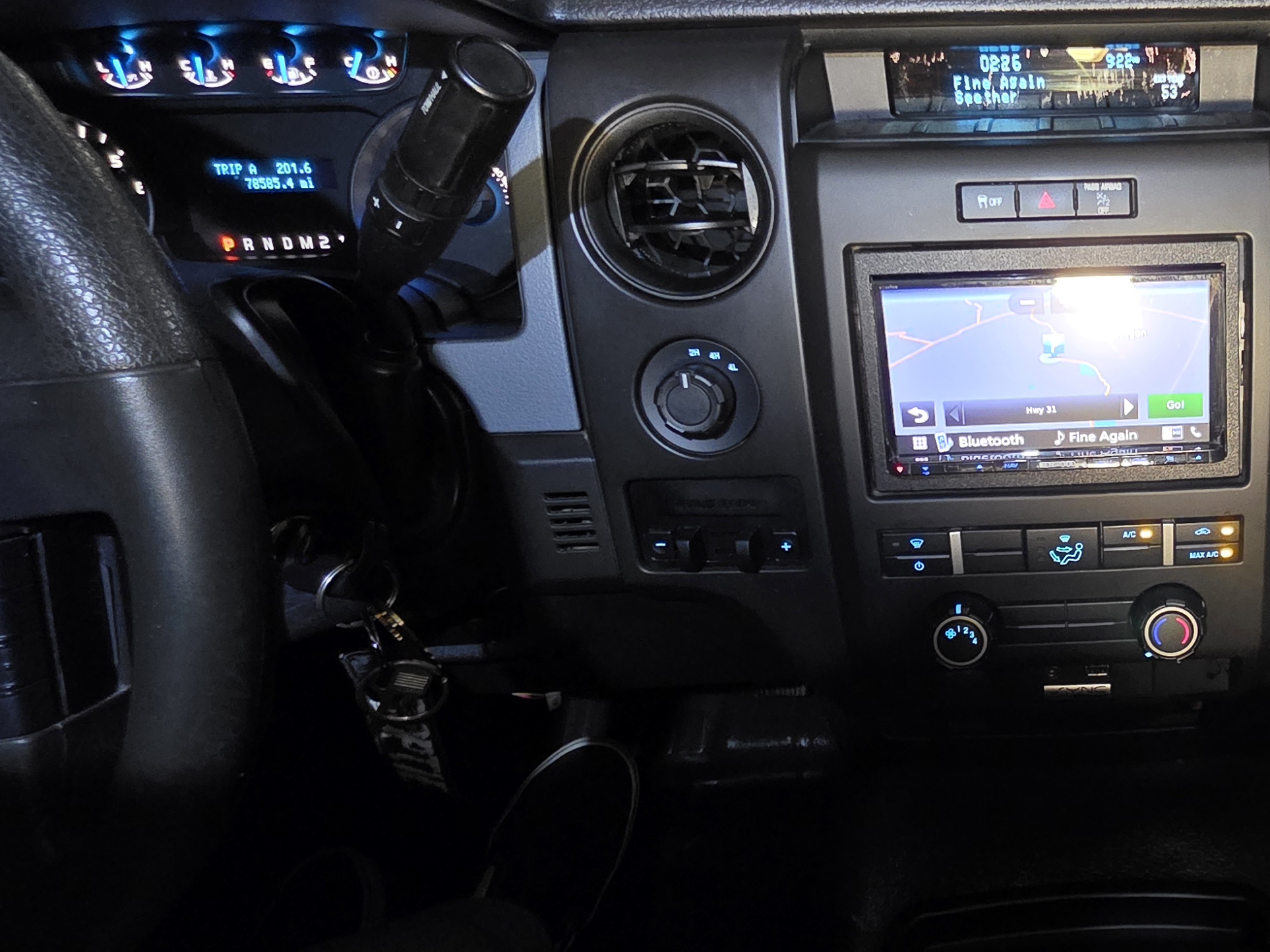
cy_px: 487
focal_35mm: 27
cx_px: 1131
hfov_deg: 56.8
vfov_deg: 51.3
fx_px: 990
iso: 1000
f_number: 1.9
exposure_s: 1/30
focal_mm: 2.2
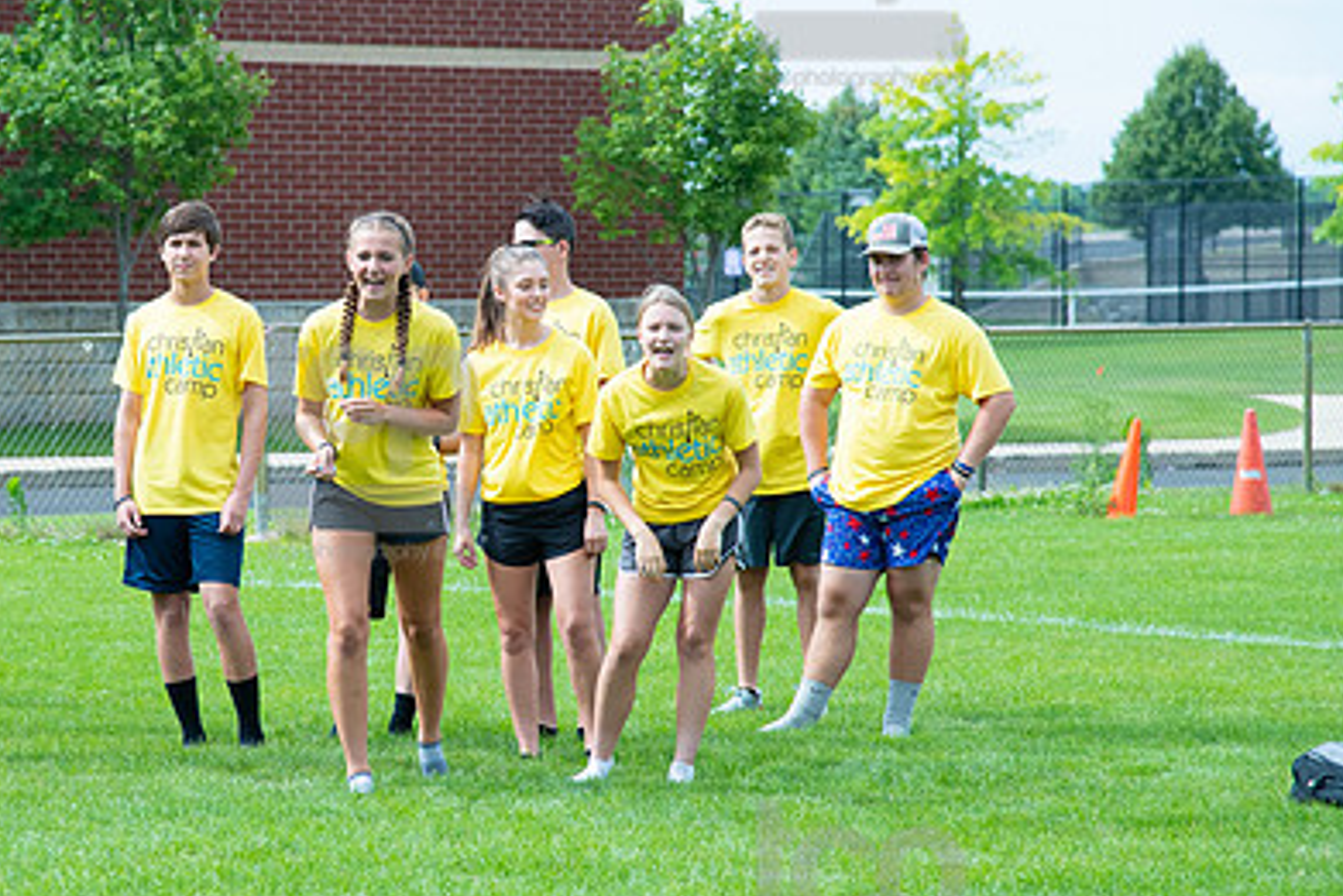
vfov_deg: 7.7
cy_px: 441
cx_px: 374
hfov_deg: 11.5
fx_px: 6642
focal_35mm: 178
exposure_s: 1/1250
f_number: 5.6
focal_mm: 120
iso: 320
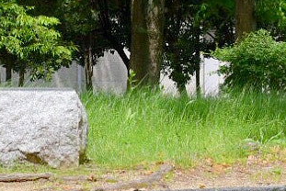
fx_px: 2044
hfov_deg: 7.9
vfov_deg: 5.2
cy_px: -270
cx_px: -113
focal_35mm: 257
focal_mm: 50
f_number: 5.6
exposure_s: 1/1000
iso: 100
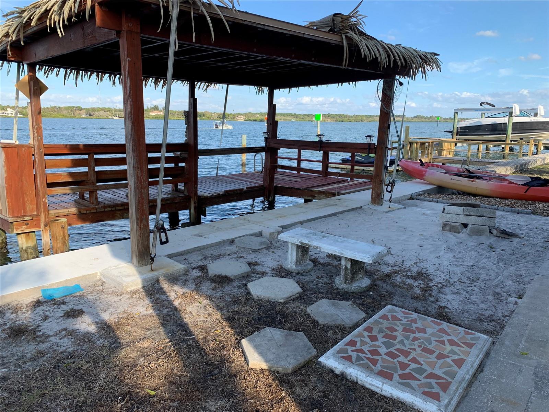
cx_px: 274
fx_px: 412
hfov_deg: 67.3
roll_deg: -0.7
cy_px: 206
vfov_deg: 53.1
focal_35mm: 26
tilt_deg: -12.9
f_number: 1.8
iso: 25
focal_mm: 4.25
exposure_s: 1/928
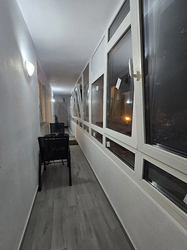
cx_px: 94
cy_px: 125
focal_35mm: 13
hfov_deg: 89.9
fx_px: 94
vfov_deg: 106.2
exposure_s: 1/50.3
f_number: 2.2
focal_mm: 2.2
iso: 250
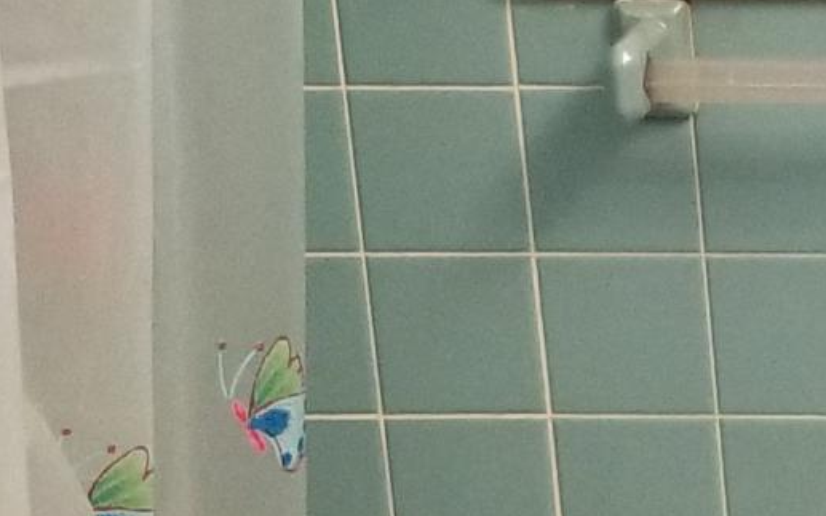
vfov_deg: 8.2
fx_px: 3601
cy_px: 363
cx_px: 1690
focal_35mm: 160
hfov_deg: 11.6
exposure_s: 1/40
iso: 160
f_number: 1.7
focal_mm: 4.25
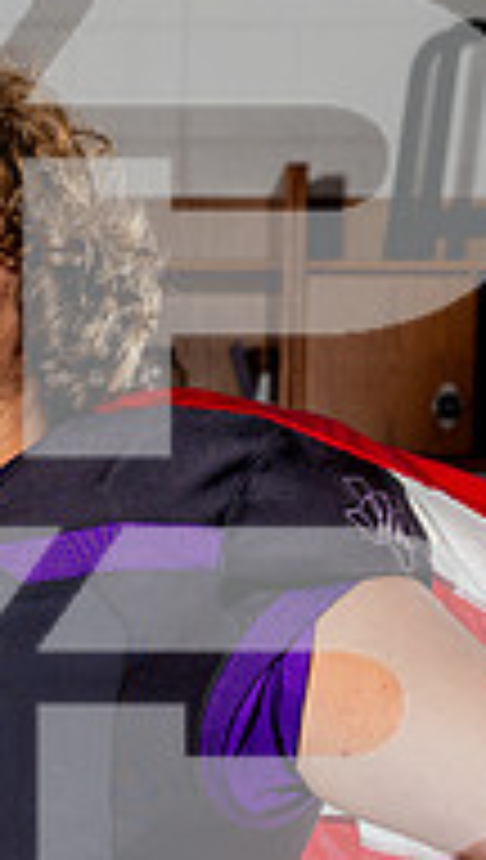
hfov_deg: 7.5
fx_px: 3697
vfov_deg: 13.2
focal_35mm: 162
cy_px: 768
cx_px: -50
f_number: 5.6
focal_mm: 51
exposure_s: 1/250
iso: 100
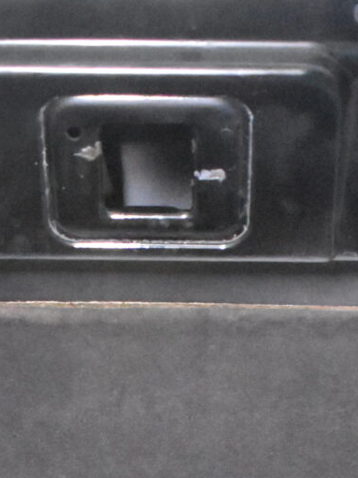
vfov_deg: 14.1
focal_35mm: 130
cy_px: 737
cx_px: 197
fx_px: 1793
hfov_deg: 11.4
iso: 7200
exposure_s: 1/125
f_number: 3.5
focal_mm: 18
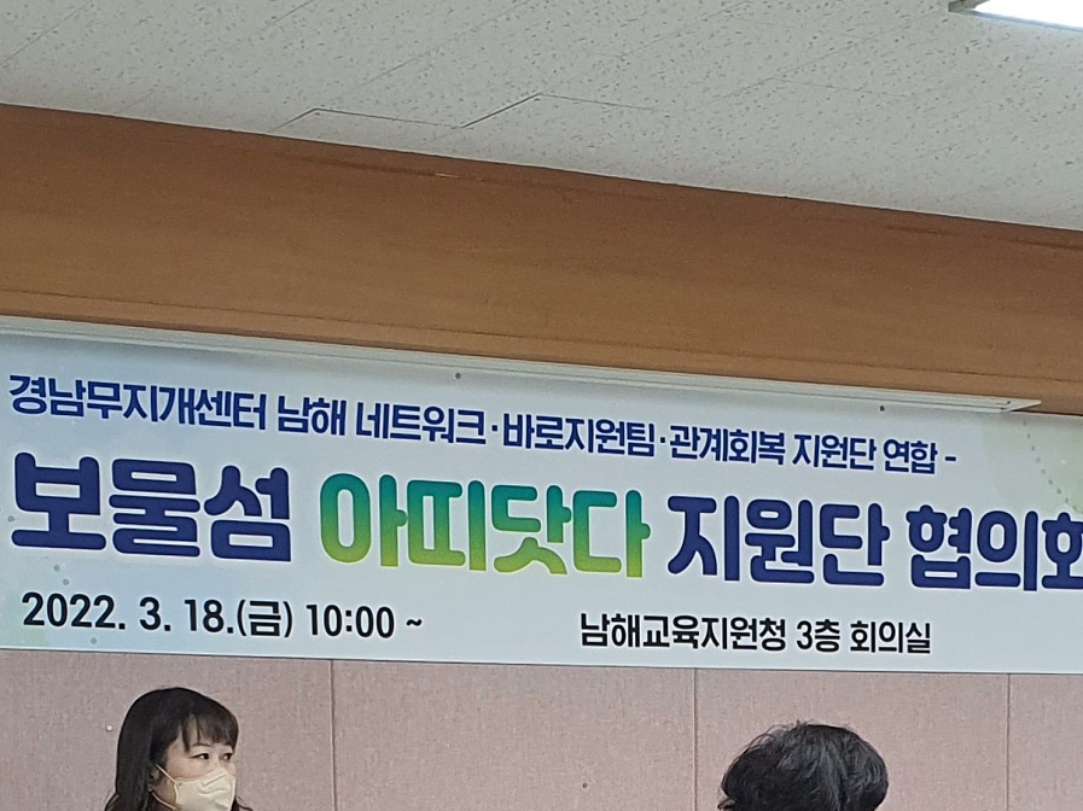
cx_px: 653
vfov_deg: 16.1
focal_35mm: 87
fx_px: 2721
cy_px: 1046
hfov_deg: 22.5
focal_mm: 4.3
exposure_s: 1/60
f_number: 2.4
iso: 160
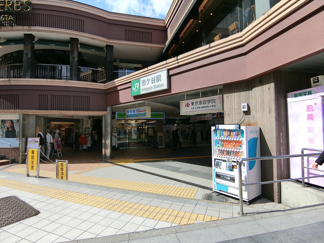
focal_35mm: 19
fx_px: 178
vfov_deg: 68.7
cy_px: 122
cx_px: 162
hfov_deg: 84.7
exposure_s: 1/200
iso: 80
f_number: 6.9
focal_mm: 4.06
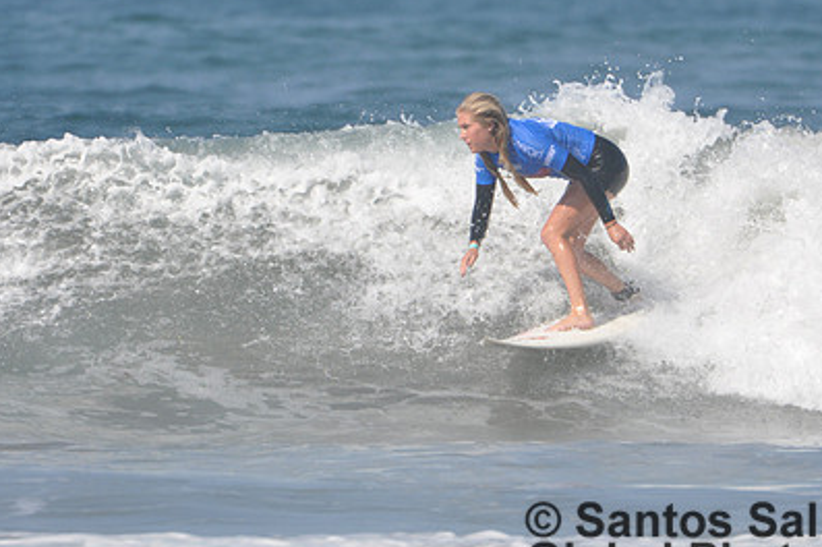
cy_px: 237
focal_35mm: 1204
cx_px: 493
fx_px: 27468
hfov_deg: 1.7
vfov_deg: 1.1
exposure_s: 1/1600
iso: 400
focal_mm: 550
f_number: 6.3
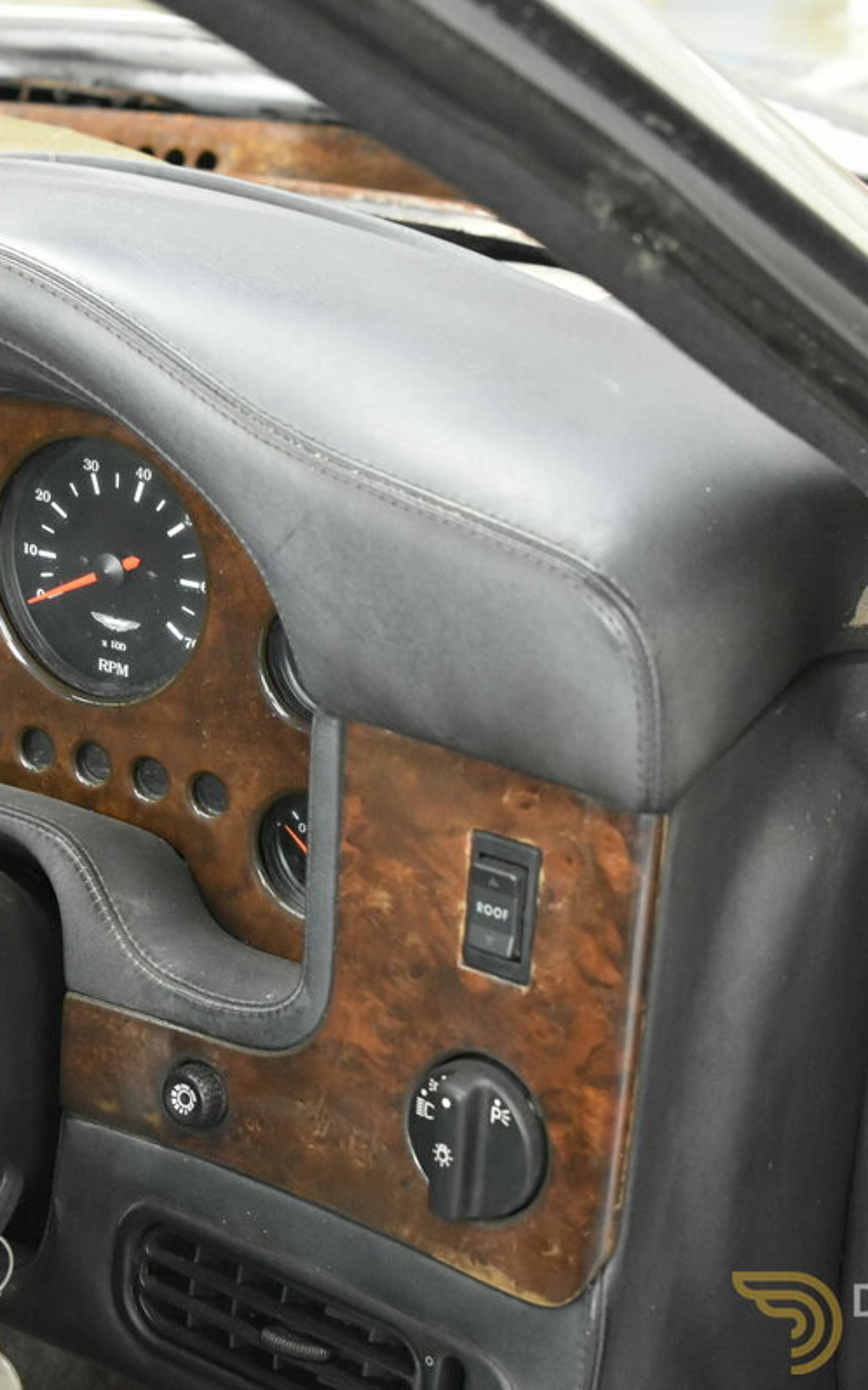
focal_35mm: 67
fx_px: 2528
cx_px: -35
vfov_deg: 30.7
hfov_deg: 18.9
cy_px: 693
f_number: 4
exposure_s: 1/60
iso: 3200
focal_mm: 29
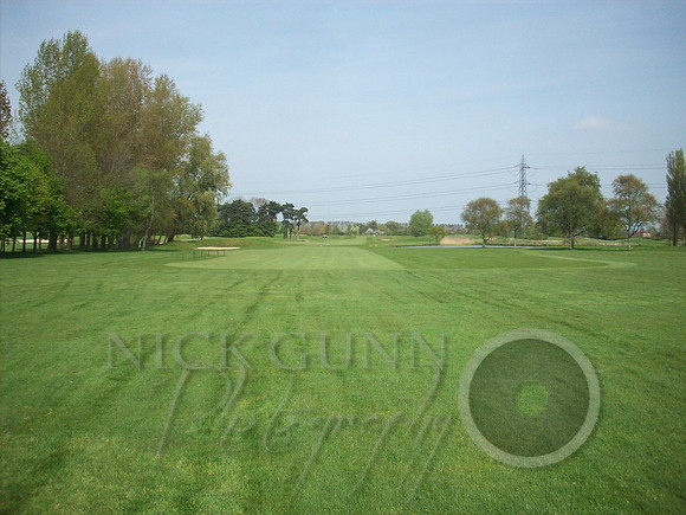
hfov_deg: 50.1
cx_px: 343
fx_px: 733
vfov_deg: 38.7
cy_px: 258
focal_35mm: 37
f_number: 5.6
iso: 80
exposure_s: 1/358
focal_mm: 6.2
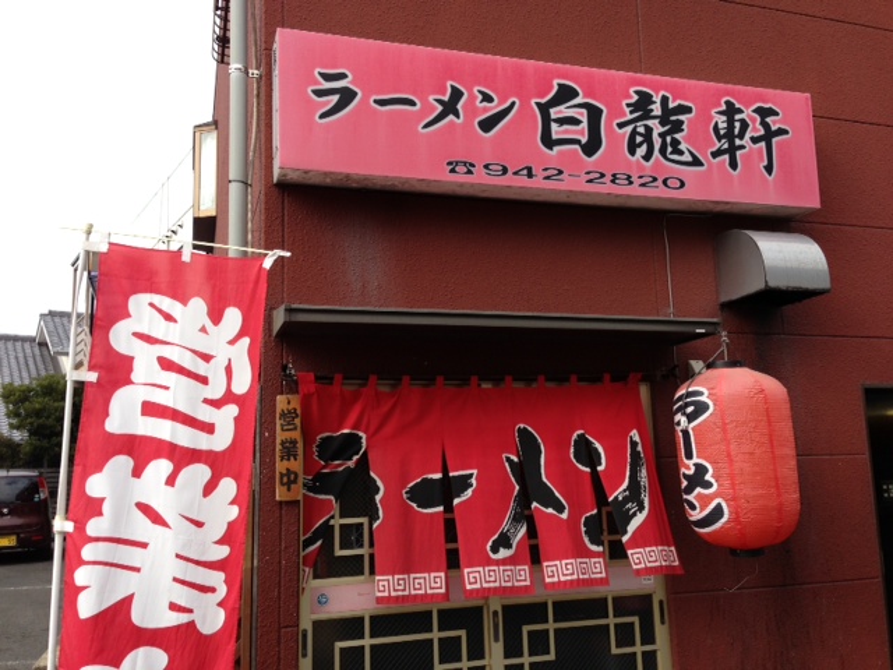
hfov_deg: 55.4
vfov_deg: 42.9
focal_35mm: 33
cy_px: 335
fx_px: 851
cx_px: 446
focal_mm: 4.13
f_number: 2.4
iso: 50
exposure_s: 1/616
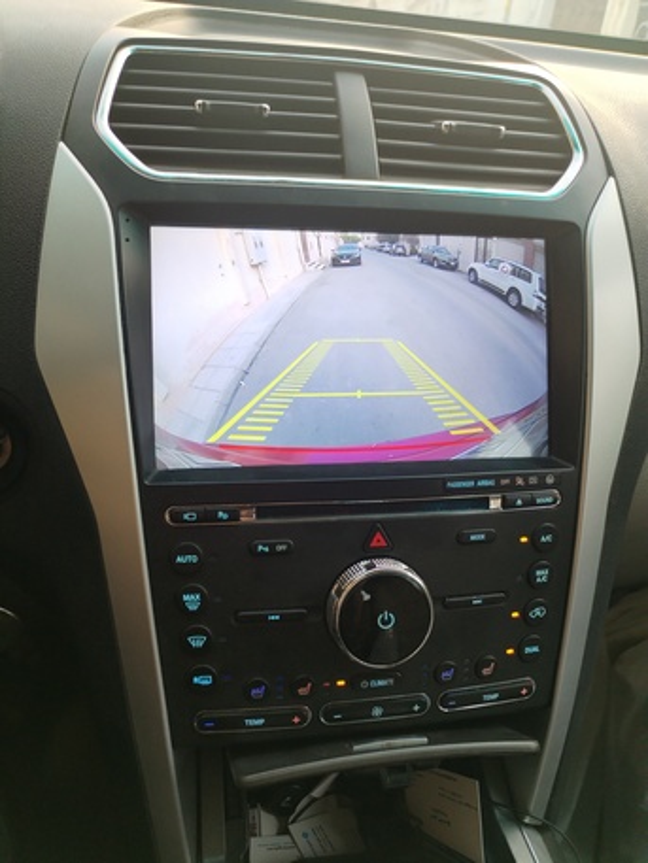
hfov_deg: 53.1
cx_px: 324
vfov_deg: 67.3
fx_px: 649
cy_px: 432
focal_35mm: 26
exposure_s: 1/50
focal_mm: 4.75
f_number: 1.8
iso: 241
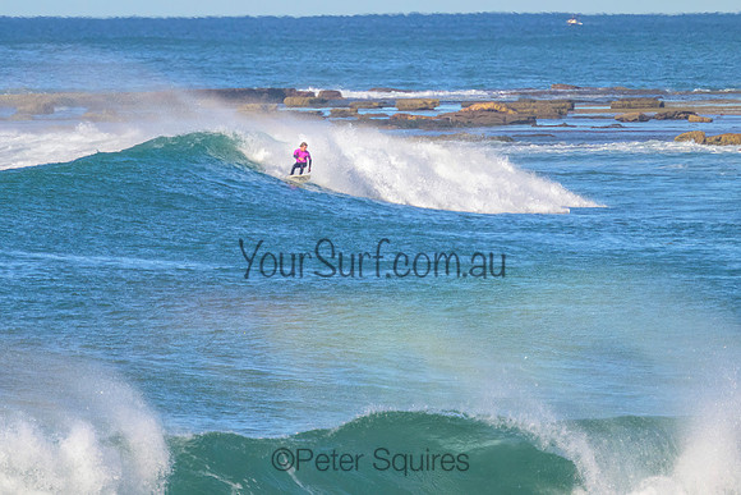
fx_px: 22584
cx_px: 303
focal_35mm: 1097
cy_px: 156
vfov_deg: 1.3
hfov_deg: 1.9
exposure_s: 1/2000
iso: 1100
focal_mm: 800
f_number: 11
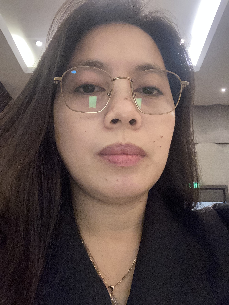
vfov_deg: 56.8
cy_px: 152
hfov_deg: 44.2
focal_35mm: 32
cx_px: 114
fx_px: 282
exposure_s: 1/26
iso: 500
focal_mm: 2.87
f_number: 2.2
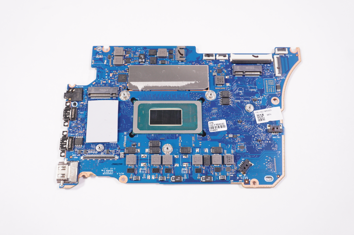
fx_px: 295
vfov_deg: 43.5
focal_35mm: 30
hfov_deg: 62.0
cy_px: 118
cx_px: 177
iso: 800
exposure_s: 1/200
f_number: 5.6
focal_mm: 20
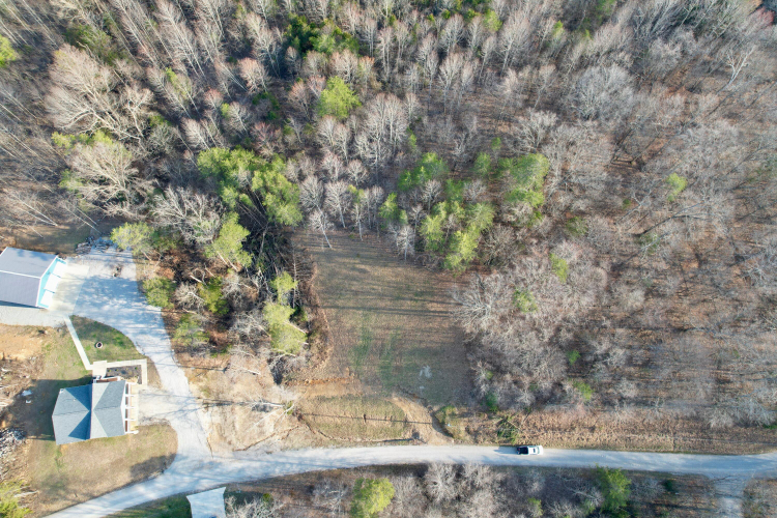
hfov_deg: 78.6
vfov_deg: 57.2
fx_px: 475
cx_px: 388
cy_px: 259
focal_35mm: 22
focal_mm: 8.38
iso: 100
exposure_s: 1/240
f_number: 2.8
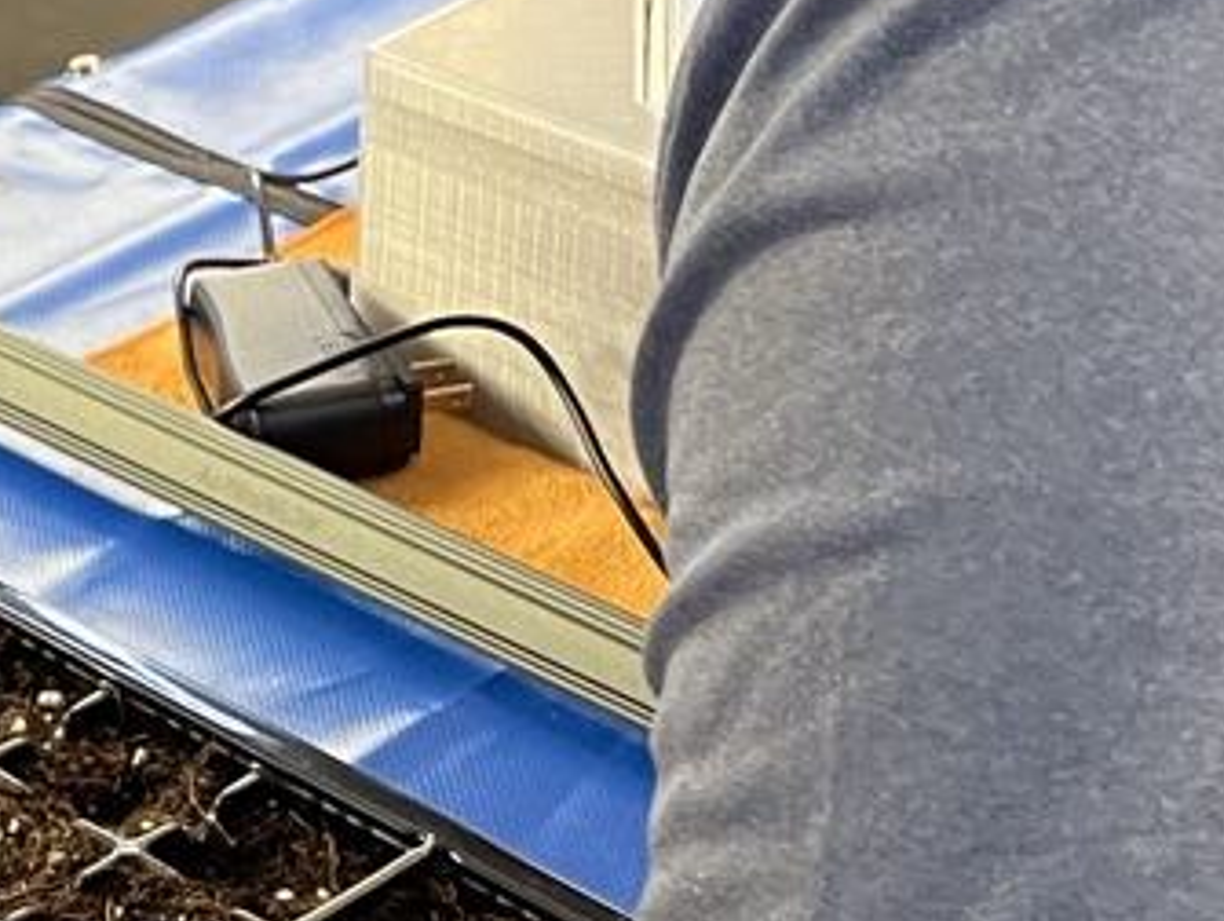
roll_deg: +4.4
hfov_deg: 14.5
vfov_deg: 12.0
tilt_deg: -29.7
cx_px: -734
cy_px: 322
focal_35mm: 124
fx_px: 4389
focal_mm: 5.1
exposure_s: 1/60
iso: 400
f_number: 1.6
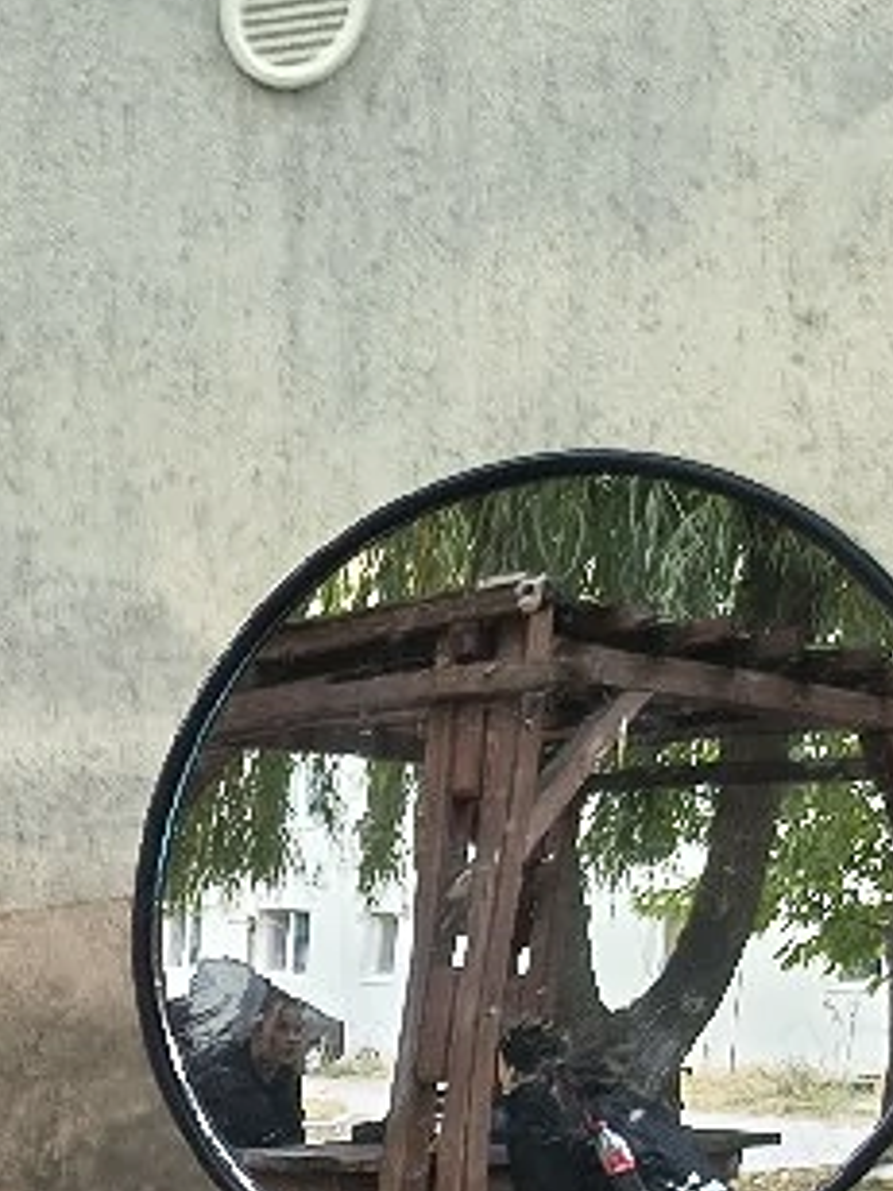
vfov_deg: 16.0
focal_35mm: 104
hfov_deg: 12.8
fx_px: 3577
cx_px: -742
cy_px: 2144
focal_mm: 5.56
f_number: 1.8
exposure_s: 1/100
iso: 246
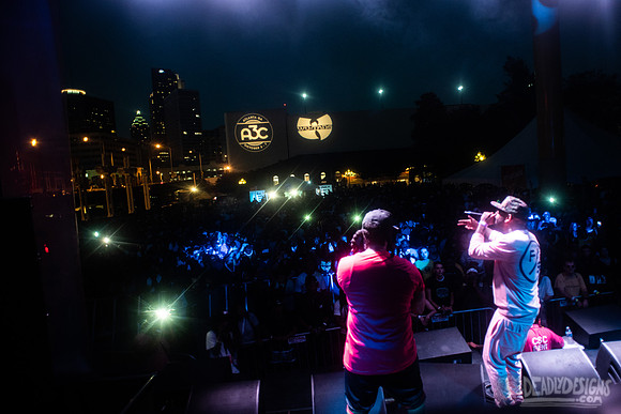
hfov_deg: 77.2
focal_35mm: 22
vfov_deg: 56.4
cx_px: 348
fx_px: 387
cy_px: 208
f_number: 3.5
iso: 1600
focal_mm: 20
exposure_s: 1/60
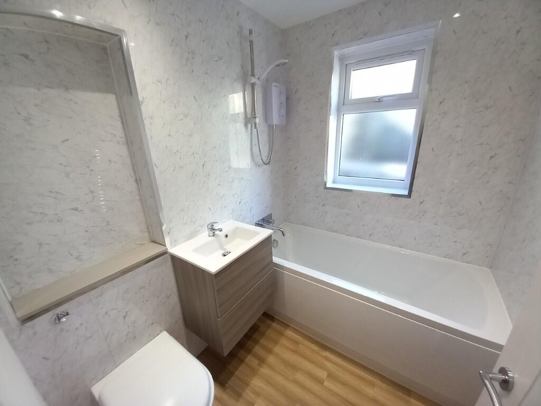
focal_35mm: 13
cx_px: 270
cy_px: 203
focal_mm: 1.13
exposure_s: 1/50
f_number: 2.2
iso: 125
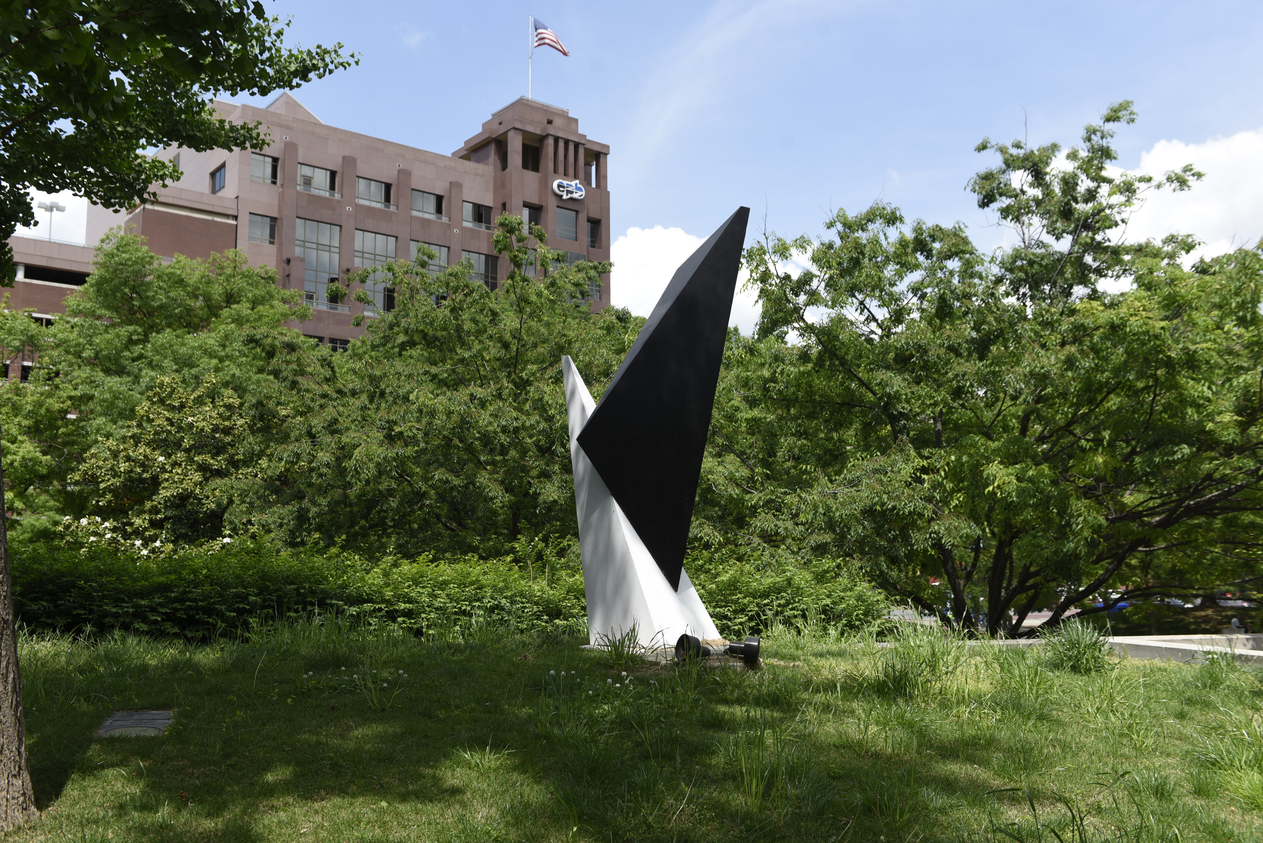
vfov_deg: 41.1
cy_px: 422
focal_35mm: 32
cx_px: 632
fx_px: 1123
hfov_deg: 58.7
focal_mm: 32
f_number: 6.3
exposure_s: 1/800
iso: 250
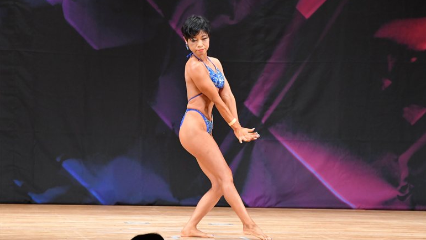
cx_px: 213
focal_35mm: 300
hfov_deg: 7.2
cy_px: 127
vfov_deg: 4.1
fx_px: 3389
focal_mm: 190
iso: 4000
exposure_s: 1/400
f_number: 5.6
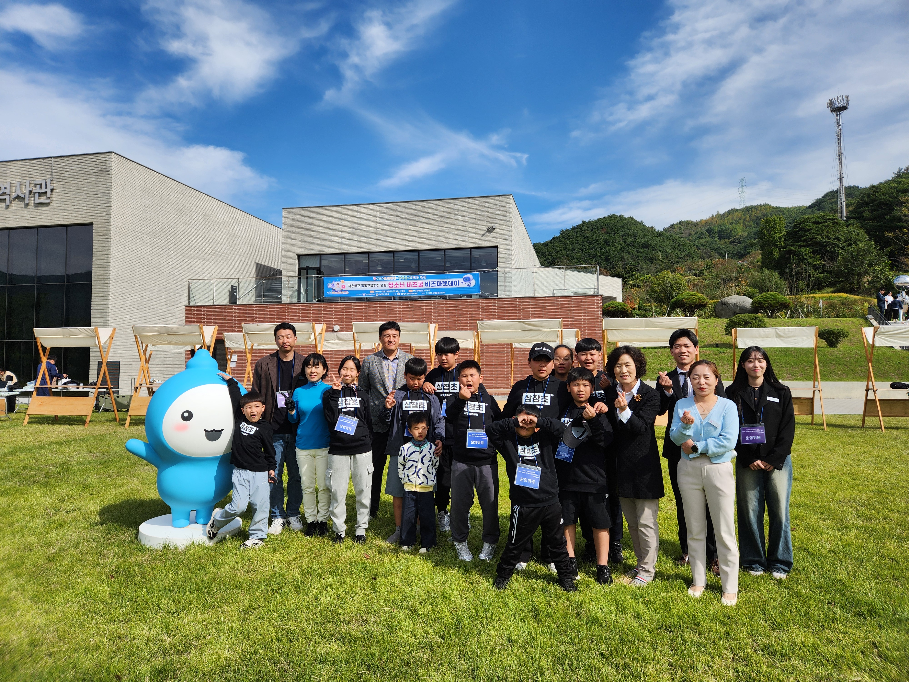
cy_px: 341
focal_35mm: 23
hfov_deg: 73.9
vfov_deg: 58.9
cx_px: 454
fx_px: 604
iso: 20
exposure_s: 1/2005
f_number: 1.8
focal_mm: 5.4
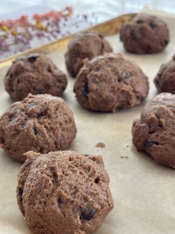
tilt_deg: -32.0
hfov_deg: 30.3
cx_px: 88
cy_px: 117
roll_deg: +4.1
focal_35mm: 48
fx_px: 324
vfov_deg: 39.7
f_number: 1.78
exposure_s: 1/116
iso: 125
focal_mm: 6.86
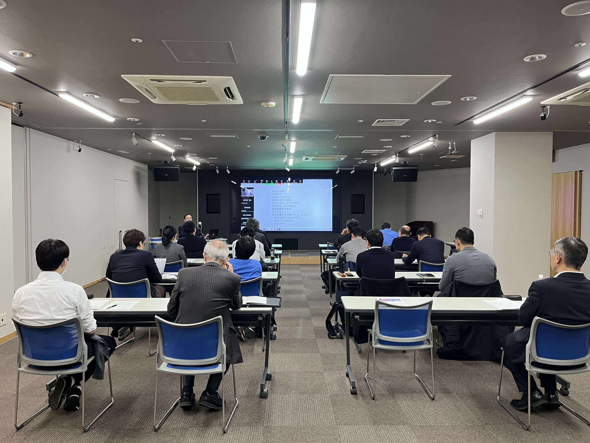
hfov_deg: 67.3
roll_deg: -0.1
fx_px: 443
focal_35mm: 26
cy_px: 222
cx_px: 295
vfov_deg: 53.1
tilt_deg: -1.1
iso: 100
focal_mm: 5.1
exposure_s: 1/60
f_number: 1.6
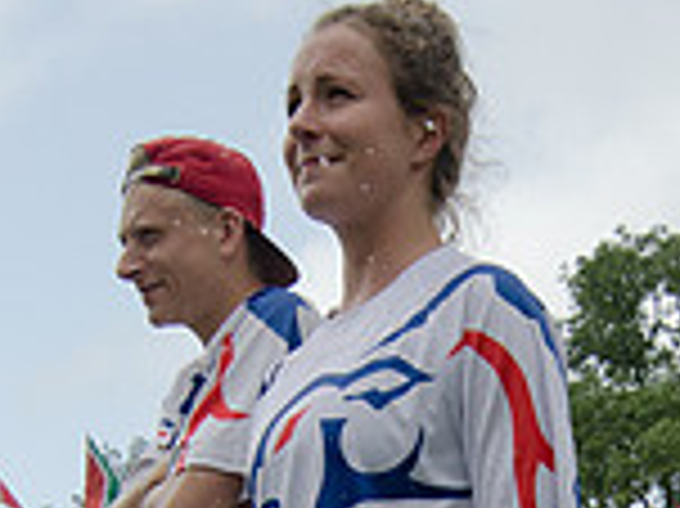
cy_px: 634
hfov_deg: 28.1
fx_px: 1194
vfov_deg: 22.0
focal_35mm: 61
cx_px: 802
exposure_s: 1/2500
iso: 500
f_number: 4.5
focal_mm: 11
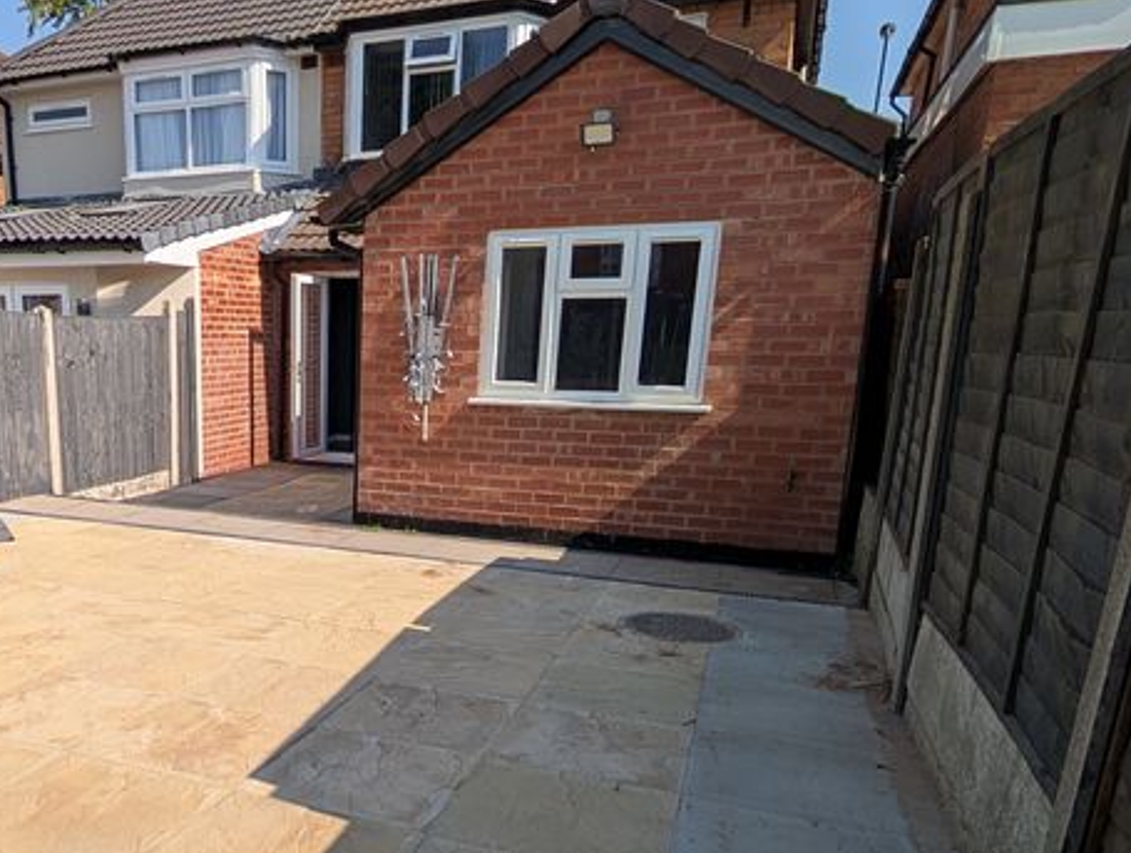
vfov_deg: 49.9
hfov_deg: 62.0
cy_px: 616
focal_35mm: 27
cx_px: 301
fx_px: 884
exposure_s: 1/2924
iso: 53
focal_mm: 2.02
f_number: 1.7
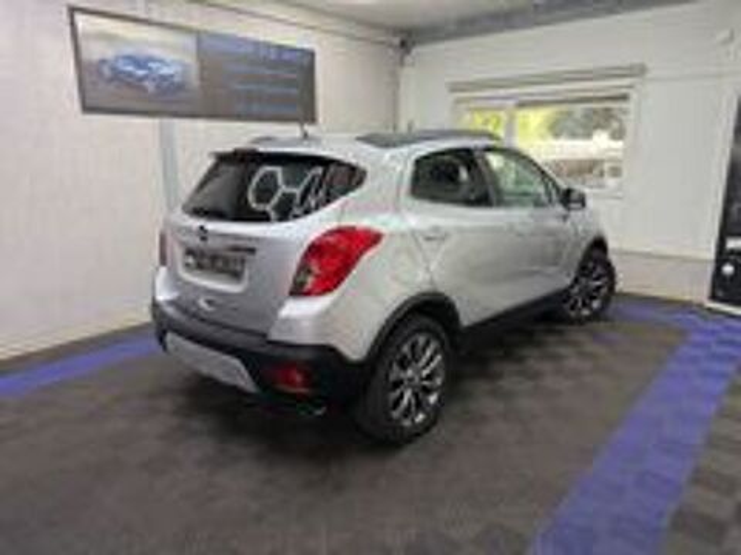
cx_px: 370
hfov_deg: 71.6
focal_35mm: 24
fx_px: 514
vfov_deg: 56.8
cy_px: 278
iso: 160
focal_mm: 6.76
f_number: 1.78
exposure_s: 1/121
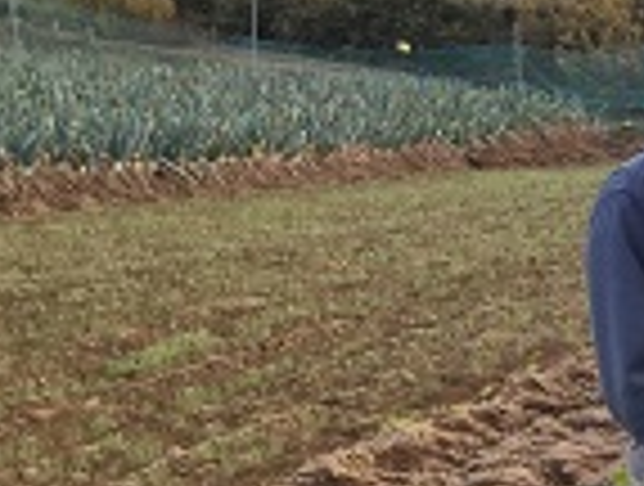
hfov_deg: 17.0
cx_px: 919
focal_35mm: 106
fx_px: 1977
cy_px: 423
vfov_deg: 13.9
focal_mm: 3.3
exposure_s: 1/60
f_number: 2.4
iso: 32
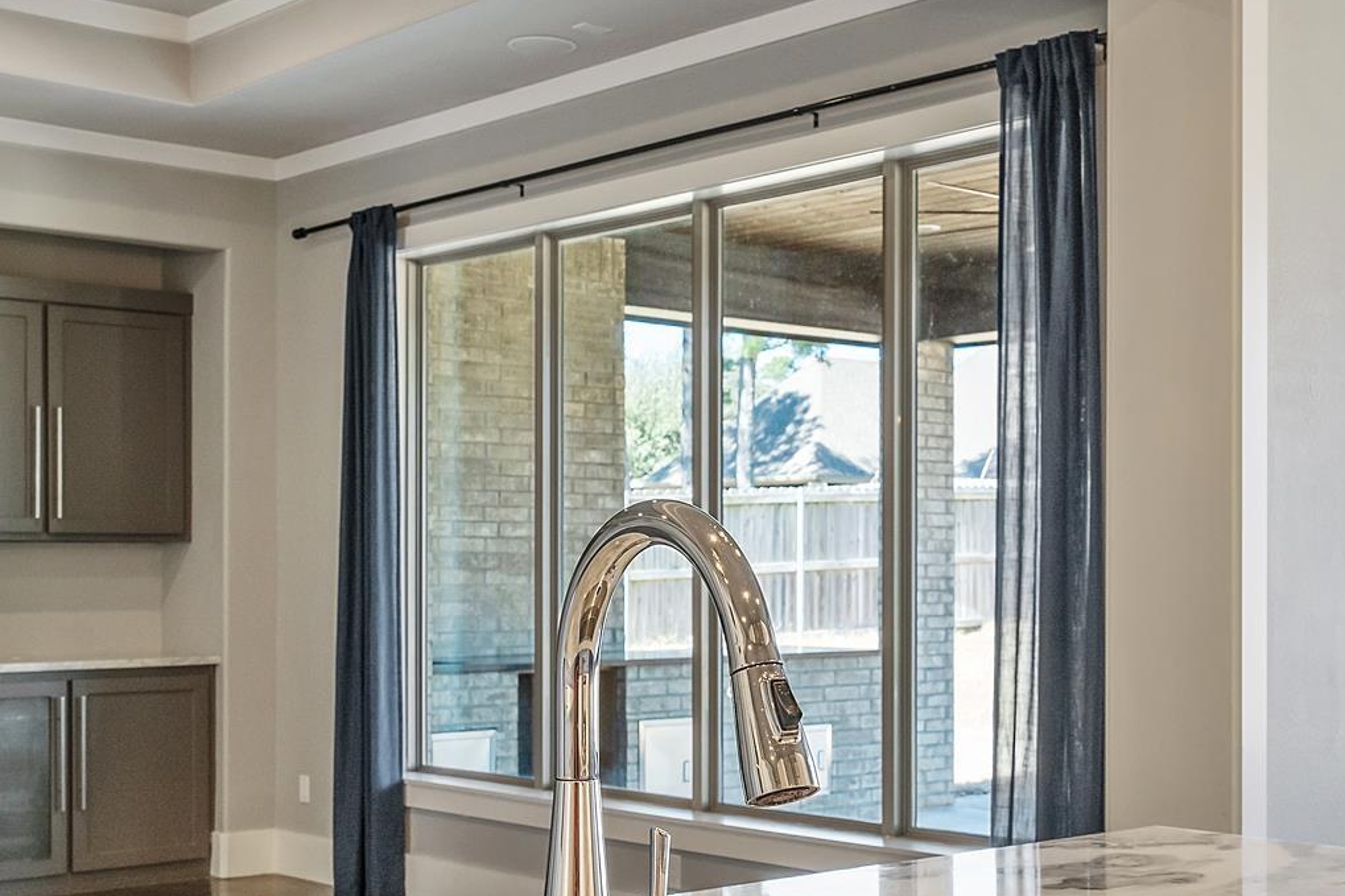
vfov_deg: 25.0
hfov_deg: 36.6
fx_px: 2017
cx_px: 858
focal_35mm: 54
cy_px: 575
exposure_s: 1/30
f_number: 8
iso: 800
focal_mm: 22
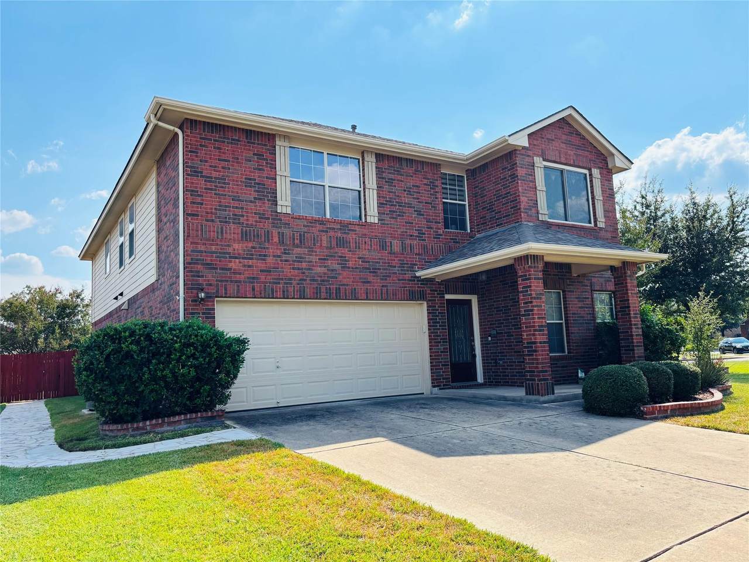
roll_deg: +3.0
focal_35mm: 26
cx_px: 374
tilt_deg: +6.6
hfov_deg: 67.3
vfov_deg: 53.1
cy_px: 281
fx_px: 563
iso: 50
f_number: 1.6
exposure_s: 1/3413
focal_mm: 5.96
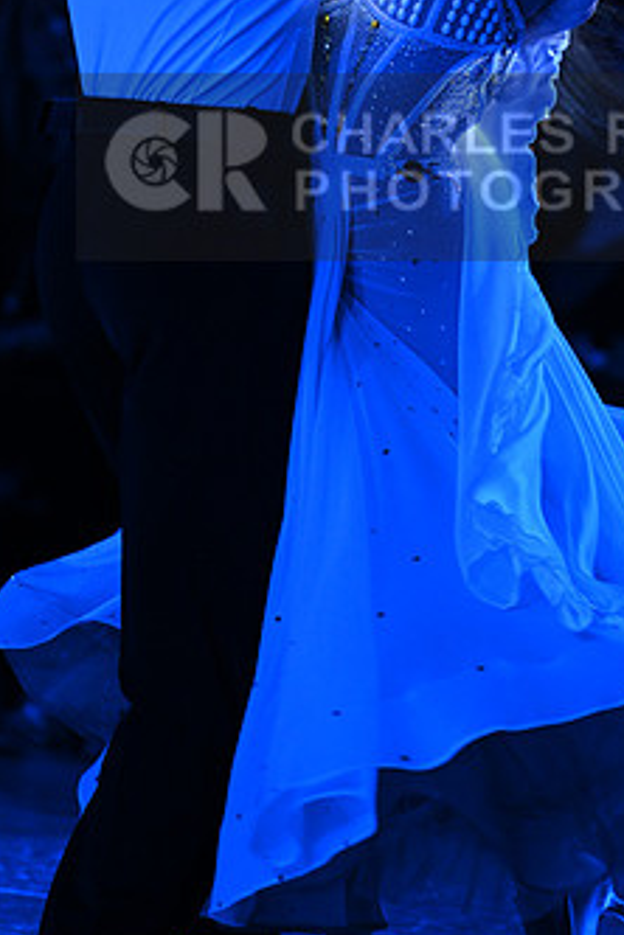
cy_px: 168
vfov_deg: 4.4
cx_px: 465
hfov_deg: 2.9
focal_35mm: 470
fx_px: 12219
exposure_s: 1/320
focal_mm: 270
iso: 3200
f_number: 5
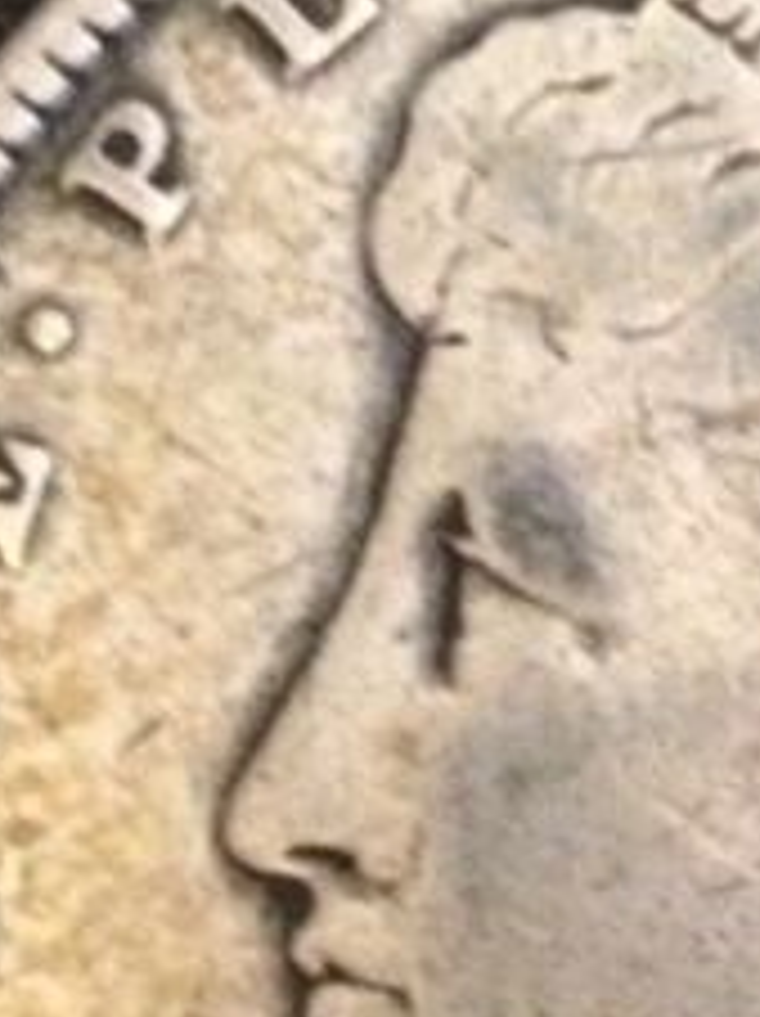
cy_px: 670
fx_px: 4546
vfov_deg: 12.7
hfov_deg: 9.3
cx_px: 1210
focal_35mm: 155
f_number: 2.4
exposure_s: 1/15
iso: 800
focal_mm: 4.28
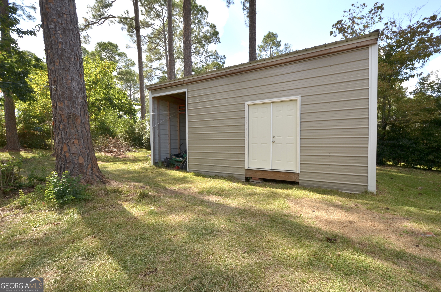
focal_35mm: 15
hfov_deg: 100.5
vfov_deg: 77.1
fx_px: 183
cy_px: 146
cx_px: 220
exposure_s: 1/250
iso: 200
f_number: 8
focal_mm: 10
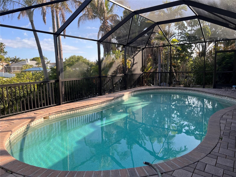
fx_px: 177
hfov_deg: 67.3
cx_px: 118
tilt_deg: -7.8
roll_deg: +1.4
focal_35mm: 26
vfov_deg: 53.1
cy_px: 88
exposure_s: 1/803
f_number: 1.5
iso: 50
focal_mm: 5.7
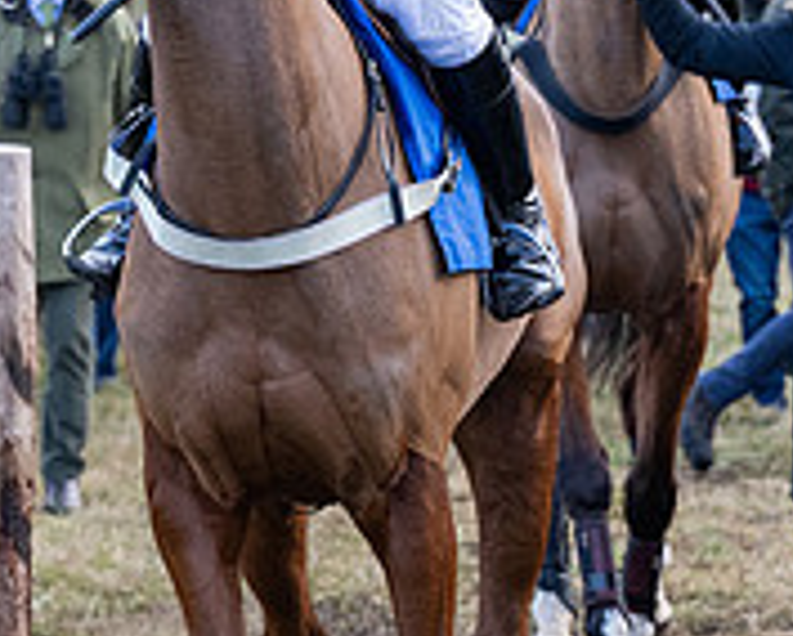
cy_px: 152
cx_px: 356
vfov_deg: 3.5
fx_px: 10338
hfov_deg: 4.4
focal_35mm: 440
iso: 1000
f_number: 4
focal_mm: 82
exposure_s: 1/400
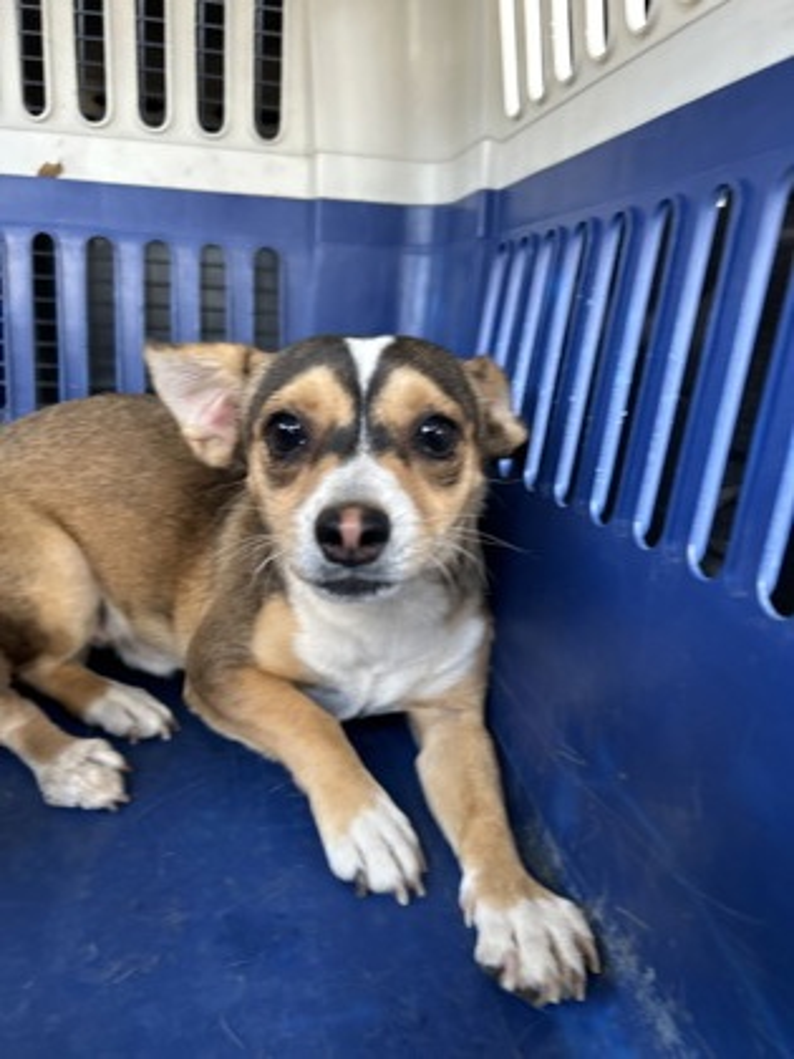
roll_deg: -4.5
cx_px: 397
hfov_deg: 53.1
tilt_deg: -16.5
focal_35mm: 26
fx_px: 795
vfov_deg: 67.3
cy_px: 530
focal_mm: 5.7
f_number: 1.5
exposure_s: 1/95
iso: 125
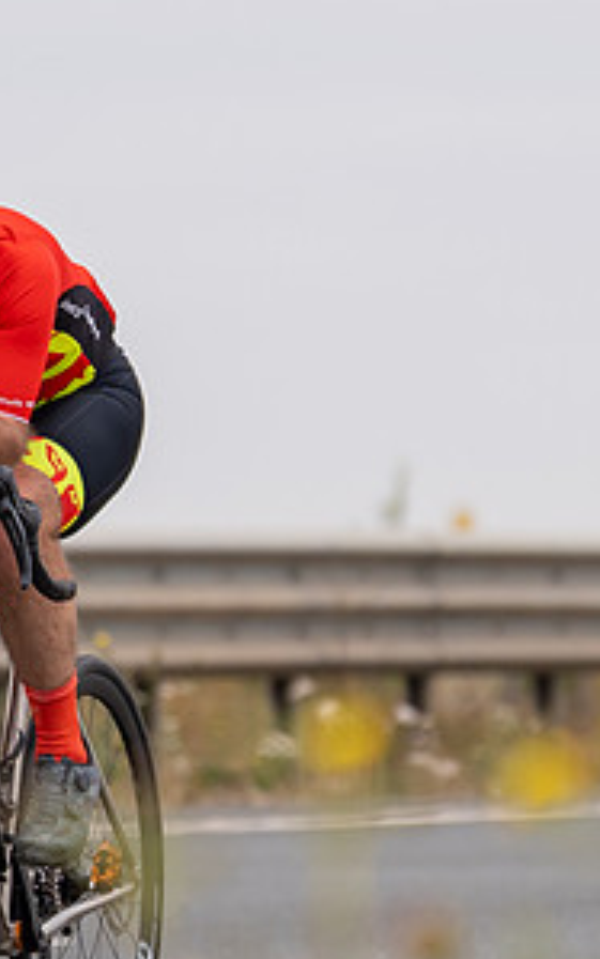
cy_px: 539
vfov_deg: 3.6
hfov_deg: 2.2
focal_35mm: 590
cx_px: -19
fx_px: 15429
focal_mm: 129
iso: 100
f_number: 2.8
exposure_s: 1/800
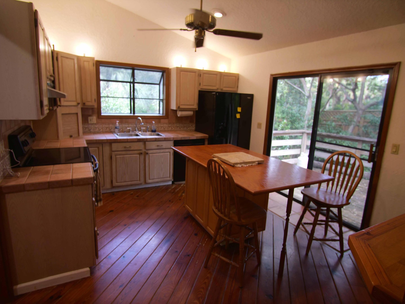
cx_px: 202
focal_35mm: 20
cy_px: 152
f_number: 1.8
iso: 100
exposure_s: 1/60
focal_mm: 10
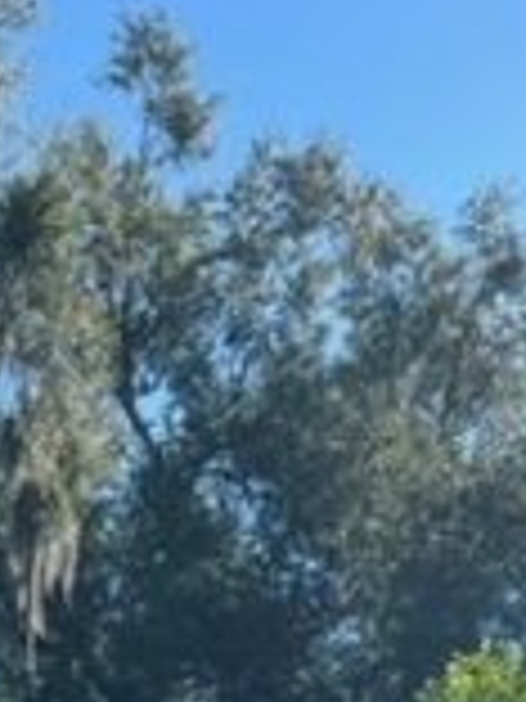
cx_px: -530
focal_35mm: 111
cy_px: 1384
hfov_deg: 11.9
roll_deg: +1.1
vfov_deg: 14.7
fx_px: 2249
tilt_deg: -5.2
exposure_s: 1/1869
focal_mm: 5.7
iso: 50
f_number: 1.5
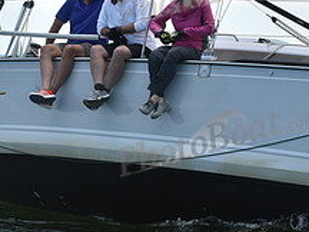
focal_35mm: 220
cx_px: 44
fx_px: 1964
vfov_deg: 6.8
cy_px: 85
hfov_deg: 9.0
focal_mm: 85
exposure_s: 1/1000
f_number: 9
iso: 320
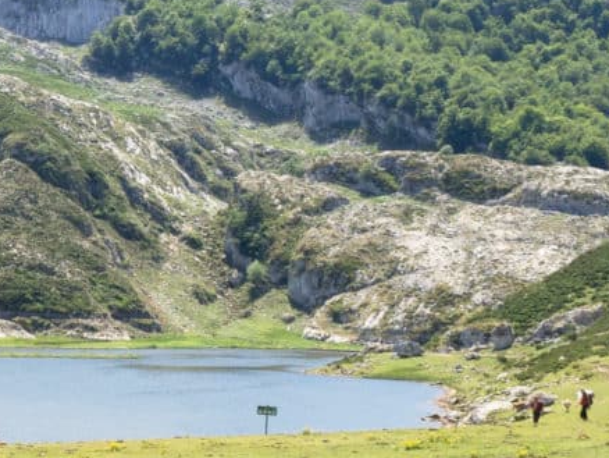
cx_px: -252
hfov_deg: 12.7
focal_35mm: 149
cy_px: 327
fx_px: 2623
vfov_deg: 10.0
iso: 200
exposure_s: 1/250
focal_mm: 17
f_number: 8
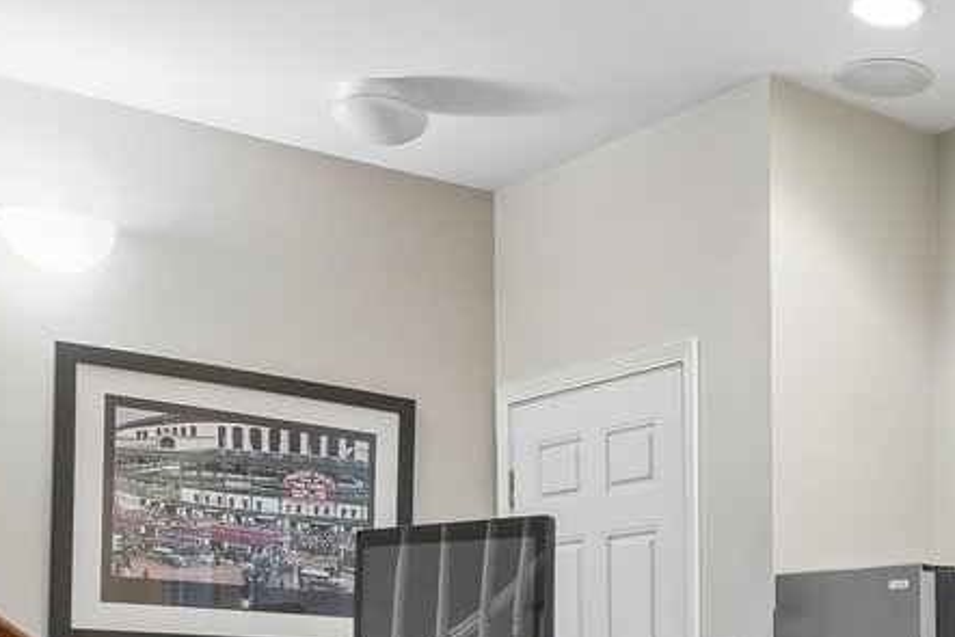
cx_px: 996
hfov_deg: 32.7
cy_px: 695
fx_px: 1459
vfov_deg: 23.2
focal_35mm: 55
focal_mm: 10
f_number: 8
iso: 400
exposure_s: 1/6
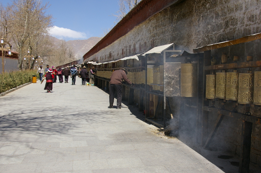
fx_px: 312
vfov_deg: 31.1
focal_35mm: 43
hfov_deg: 45.4
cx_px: 142
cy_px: 84
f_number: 8
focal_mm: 24
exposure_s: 1/350
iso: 200
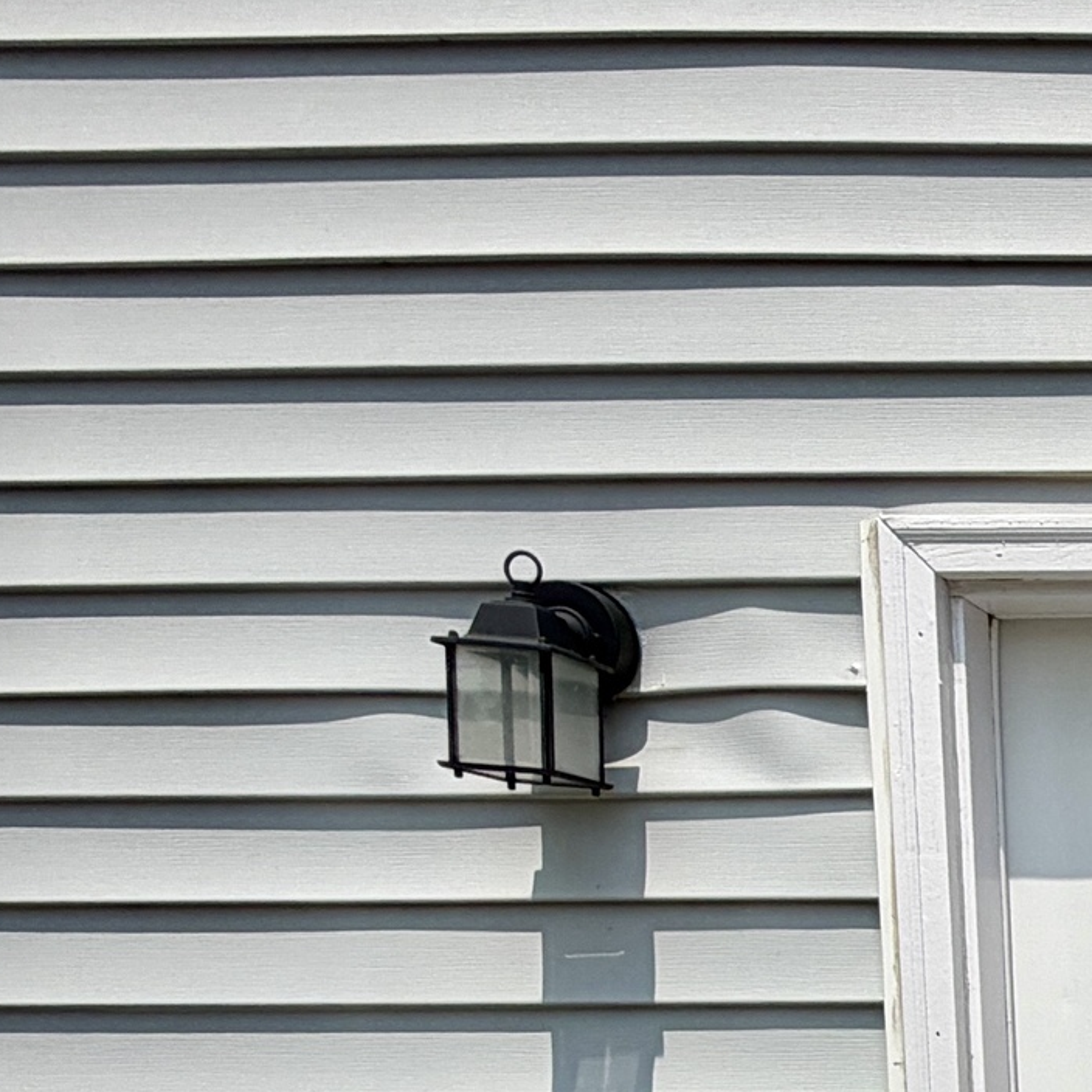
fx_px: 1927
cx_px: 1790
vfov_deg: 27.4
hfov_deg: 23.0
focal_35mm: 54
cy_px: 1353
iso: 20
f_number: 2.2
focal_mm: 2.22
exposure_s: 1/1745
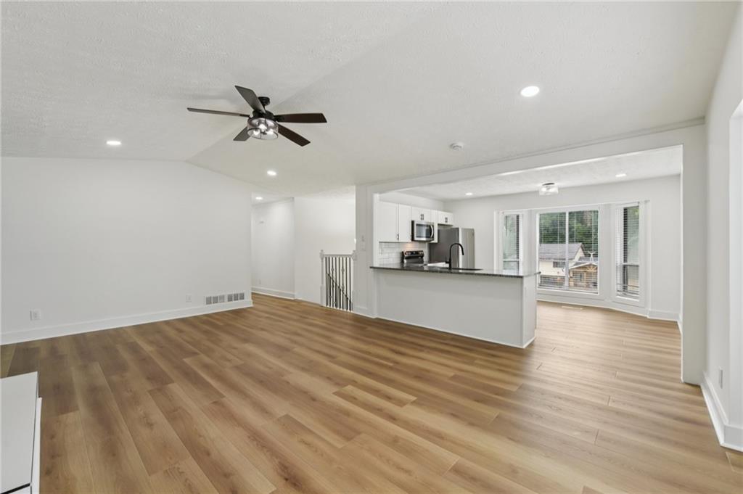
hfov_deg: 100.4
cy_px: 247
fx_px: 309
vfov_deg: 77.2
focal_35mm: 15
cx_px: 372
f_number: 8
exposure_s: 1/50
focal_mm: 15
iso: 400
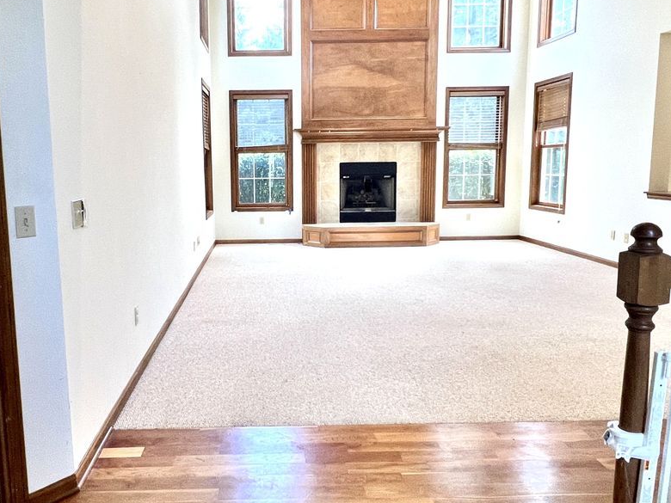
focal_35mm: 25
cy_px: 237
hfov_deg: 68.7
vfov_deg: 54.8
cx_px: 268
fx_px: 485
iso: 100
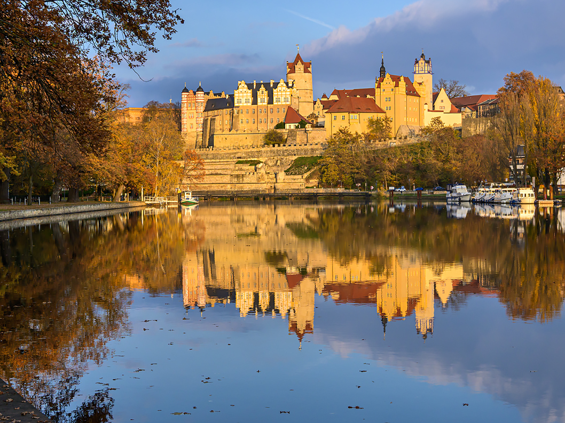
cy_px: 211
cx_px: 308
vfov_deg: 24.2
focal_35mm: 61
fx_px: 988
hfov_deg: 31.9
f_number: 8
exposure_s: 1/350
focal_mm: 37
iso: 250
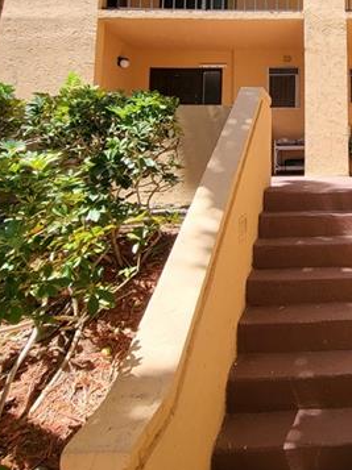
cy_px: 118
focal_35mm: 28
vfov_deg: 60.1
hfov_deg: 43.4
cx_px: 343
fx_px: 380
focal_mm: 1.74
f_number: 2.2
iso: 32
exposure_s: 1/319
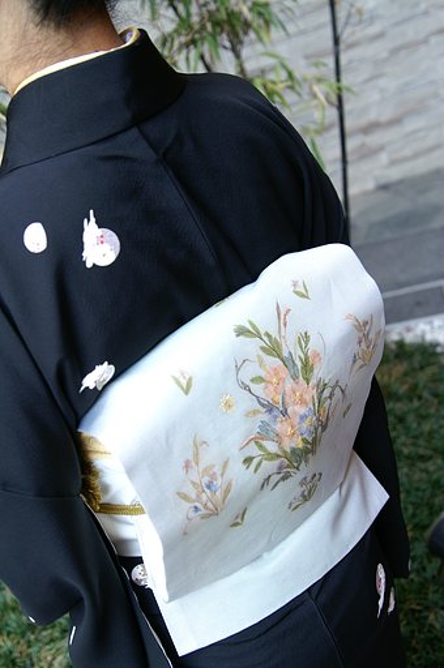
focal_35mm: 45
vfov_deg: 43.7
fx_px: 835
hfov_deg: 29.8
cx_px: 222
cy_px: 334
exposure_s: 1/20
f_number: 4
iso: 100
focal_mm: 30
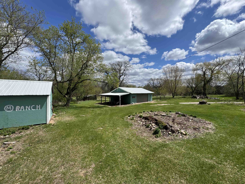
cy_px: 92
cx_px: 122
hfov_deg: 102.1
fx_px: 99
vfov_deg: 85.7
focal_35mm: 14
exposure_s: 1/2674
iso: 50
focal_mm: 2.22
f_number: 2.2
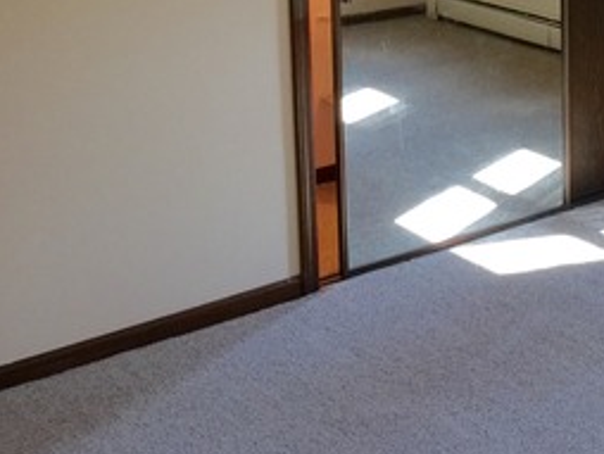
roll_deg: -0.9
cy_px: -40
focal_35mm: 73
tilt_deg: -7.7
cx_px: 642
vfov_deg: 19.4
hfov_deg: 25.0
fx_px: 1275
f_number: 2.2
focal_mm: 4.15
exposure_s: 1/30
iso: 50
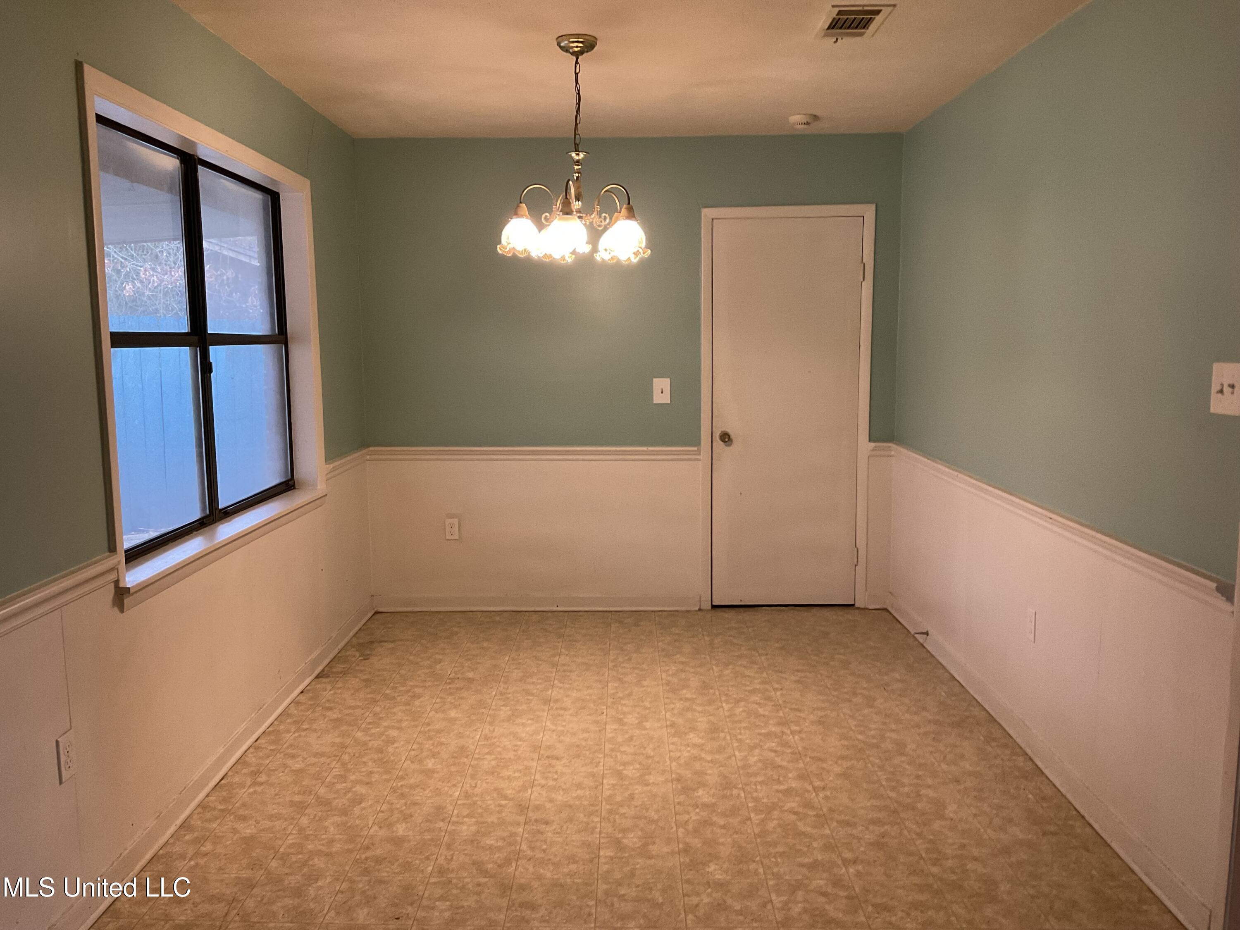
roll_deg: -1.6
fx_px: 1039
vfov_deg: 48.2
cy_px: 465
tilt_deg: -8.1
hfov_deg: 61.7
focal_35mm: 29
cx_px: 620
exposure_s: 1/60
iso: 125
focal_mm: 3
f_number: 1.8
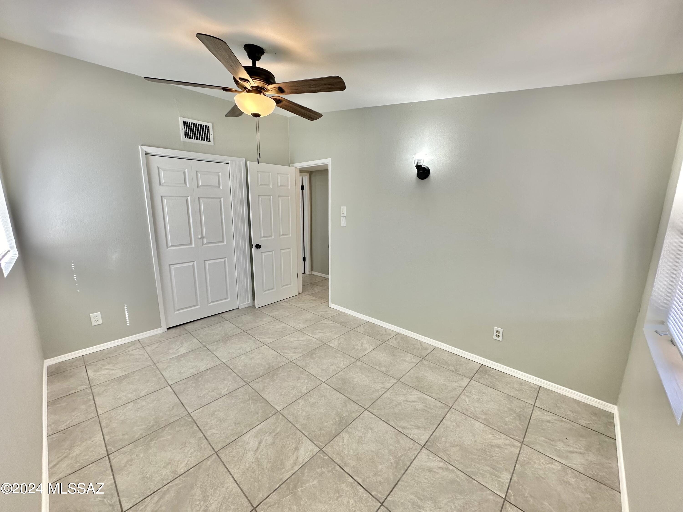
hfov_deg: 102.1
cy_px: 256
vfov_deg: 85.7
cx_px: 342
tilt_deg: -11.2
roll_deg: -0.7
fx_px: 276
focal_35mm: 14
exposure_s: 1/120
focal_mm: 2.22
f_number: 2.2
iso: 80
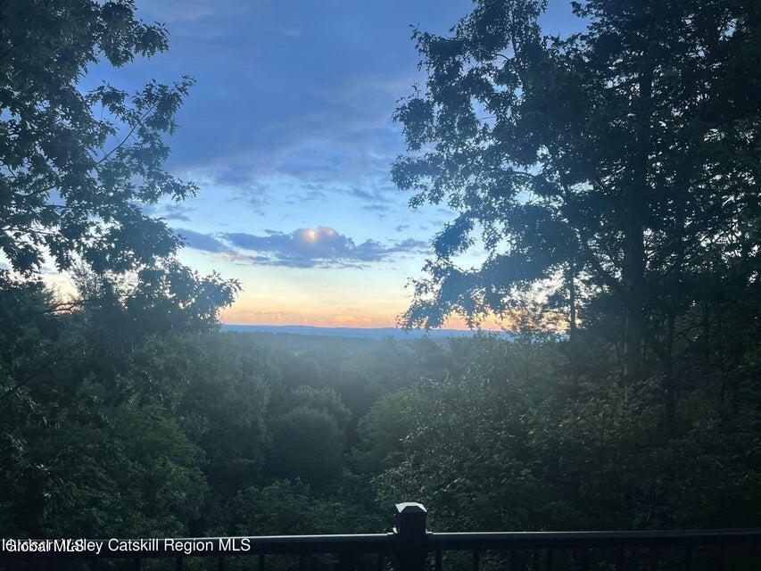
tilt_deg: +3.7
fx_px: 550
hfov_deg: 69.4
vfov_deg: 54.9
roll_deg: -1.7
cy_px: 286
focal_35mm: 25
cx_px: 380
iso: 32
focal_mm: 5.1
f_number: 1.6
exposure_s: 1/308
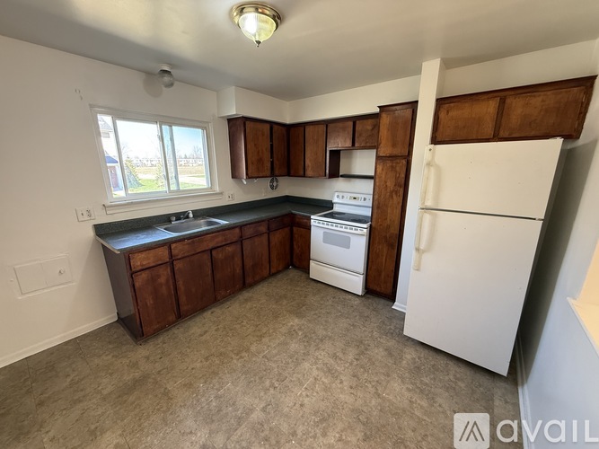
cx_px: 300
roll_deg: +0.0
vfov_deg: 85.7
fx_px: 242
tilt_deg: -13.8
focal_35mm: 14
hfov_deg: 102.1
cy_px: 224
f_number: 2.2
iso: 400
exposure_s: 1/120
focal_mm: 2.22
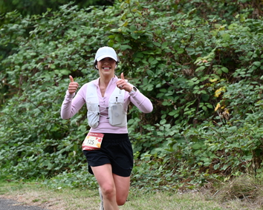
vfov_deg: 5.3
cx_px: 107
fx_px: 2272
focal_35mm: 292
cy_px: 127
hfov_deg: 6.6
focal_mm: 200
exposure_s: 1/320
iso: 400
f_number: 6.3
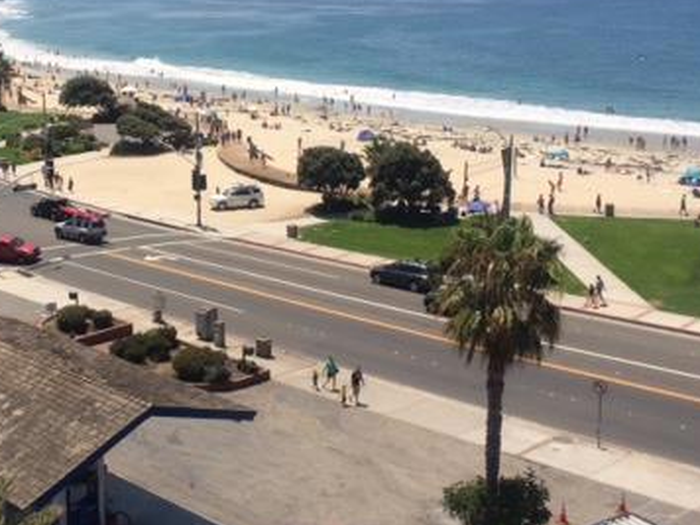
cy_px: 165
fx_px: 1092
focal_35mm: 54
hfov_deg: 34.9
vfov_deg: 26.8
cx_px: 191
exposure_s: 1/2283
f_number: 2.2
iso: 40
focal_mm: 4.12
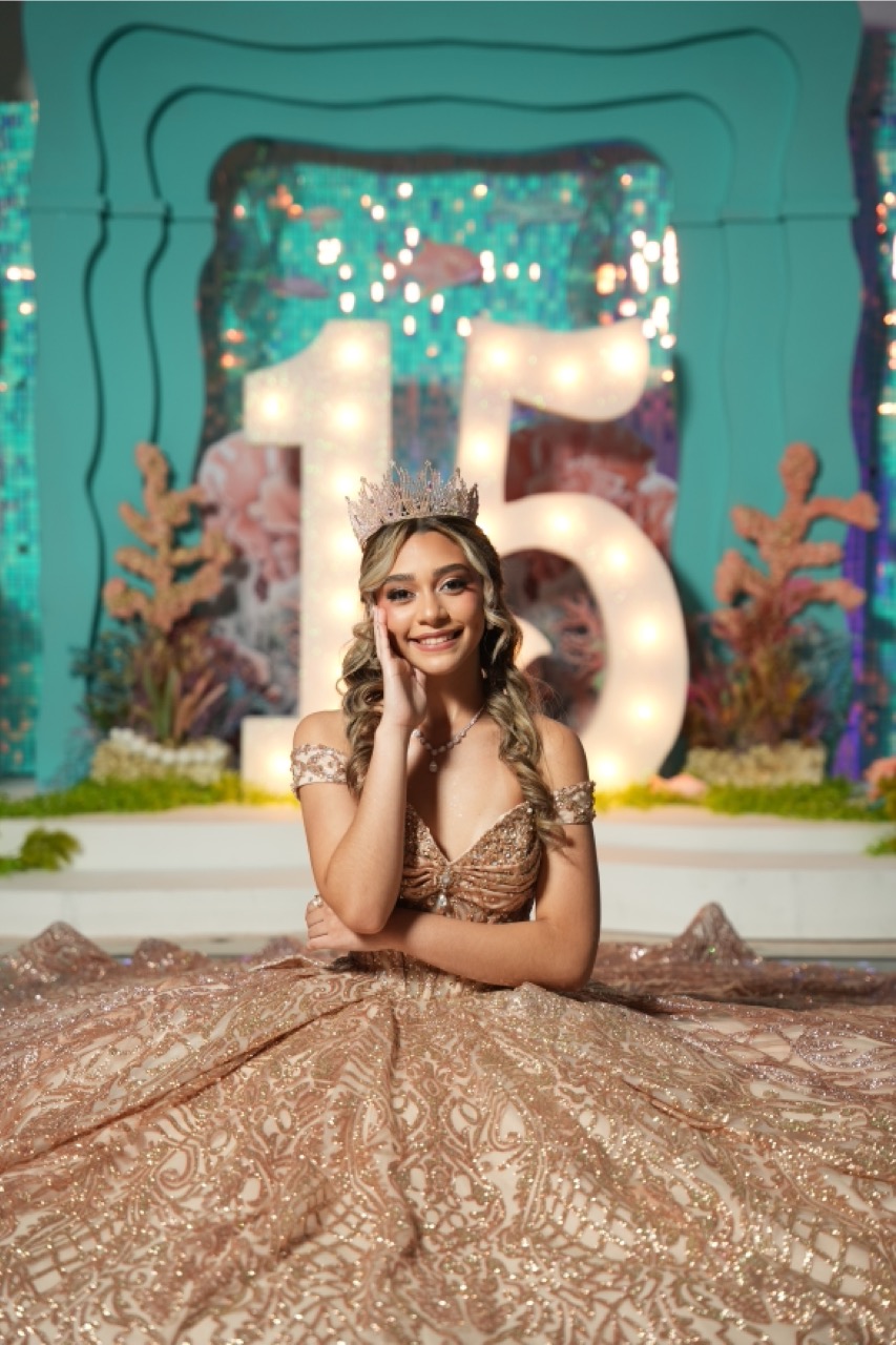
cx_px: 448
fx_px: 2614
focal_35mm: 70
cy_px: 672
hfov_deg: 19.5
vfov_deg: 28.8
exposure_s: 1/100
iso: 400
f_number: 2.8
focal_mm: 70
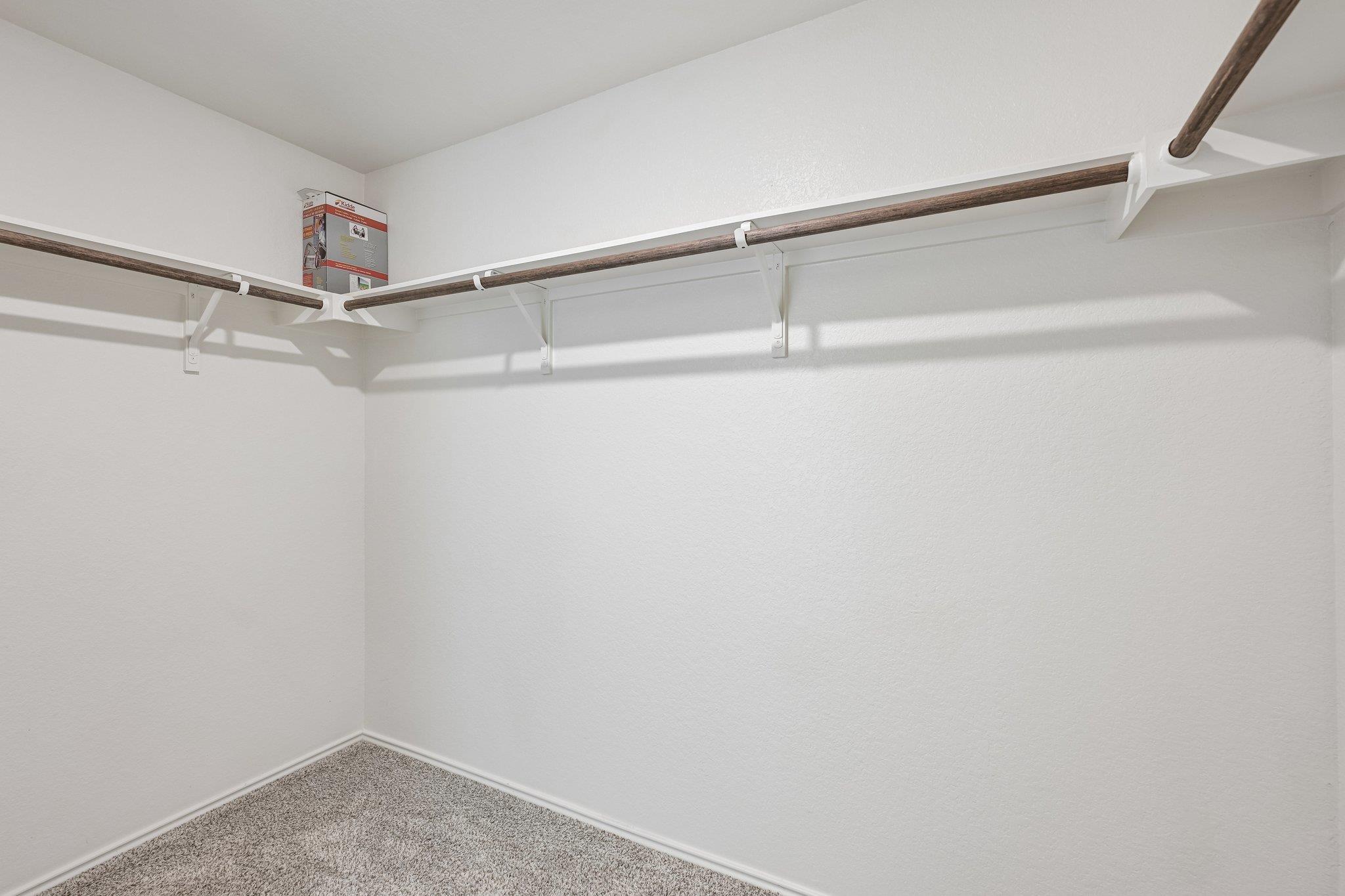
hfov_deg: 98.5
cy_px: 448
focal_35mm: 16
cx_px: 672
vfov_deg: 75.5
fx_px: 579
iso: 400
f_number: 6.7
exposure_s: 1/15
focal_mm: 15.5
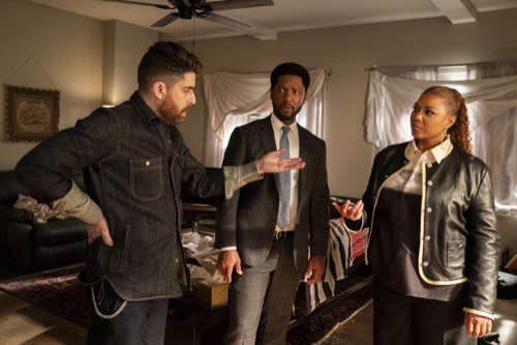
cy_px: 172
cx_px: 258
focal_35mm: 32
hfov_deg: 58.7
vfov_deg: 41.1
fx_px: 459
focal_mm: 32
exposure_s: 1/200
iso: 6400
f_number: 3.2
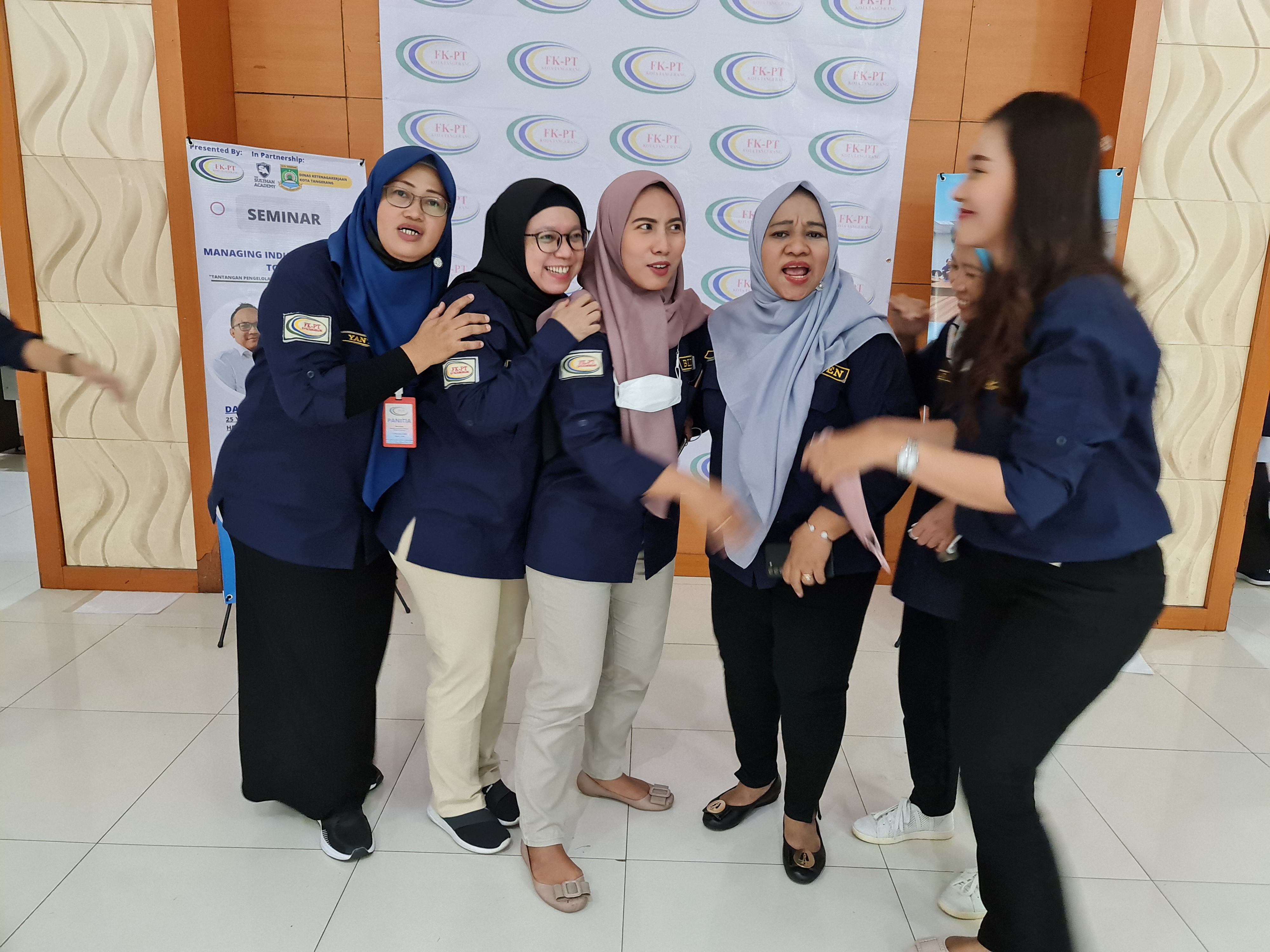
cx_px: 635
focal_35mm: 25
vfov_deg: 54.9
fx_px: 917
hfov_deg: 69.4
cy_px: 476
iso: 640
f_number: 1.8
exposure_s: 1/33
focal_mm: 7
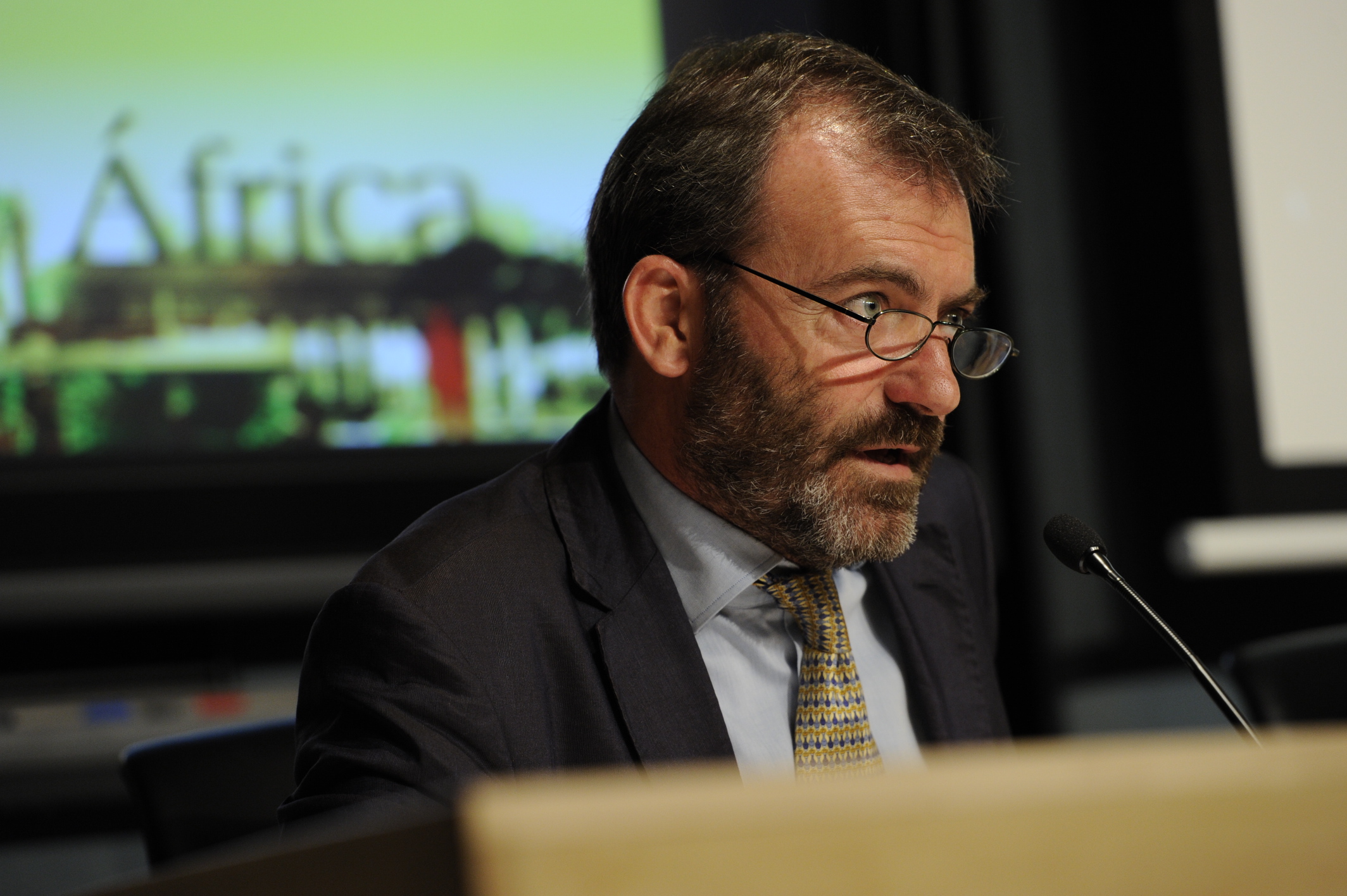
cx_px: 674
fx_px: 6170
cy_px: 448
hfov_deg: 12.5
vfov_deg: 8.3
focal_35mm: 165
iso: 2000
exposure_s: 1/200
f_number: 4
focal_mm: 165
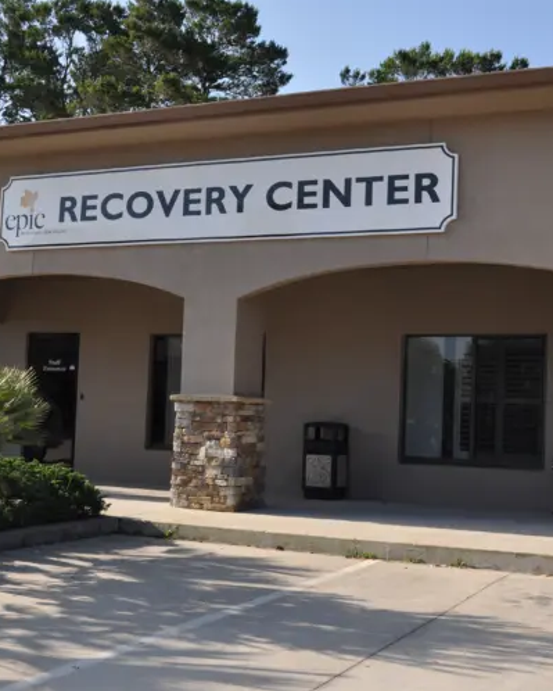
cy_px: 340
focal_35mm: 52
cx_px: 286
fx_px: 1063
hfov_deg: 29.2
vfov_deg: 36.0
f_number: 9
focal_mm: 24
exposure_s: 1/320
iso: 200
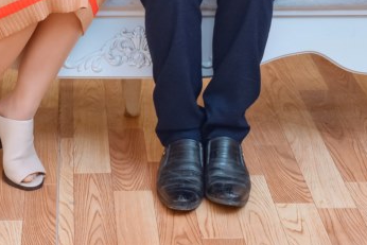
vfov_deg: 10.5
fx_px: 1254
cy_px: -189
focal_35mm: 123
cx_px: 110
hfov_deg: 16.6
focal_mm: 34
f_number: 9.5
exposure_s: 1/90
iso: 200
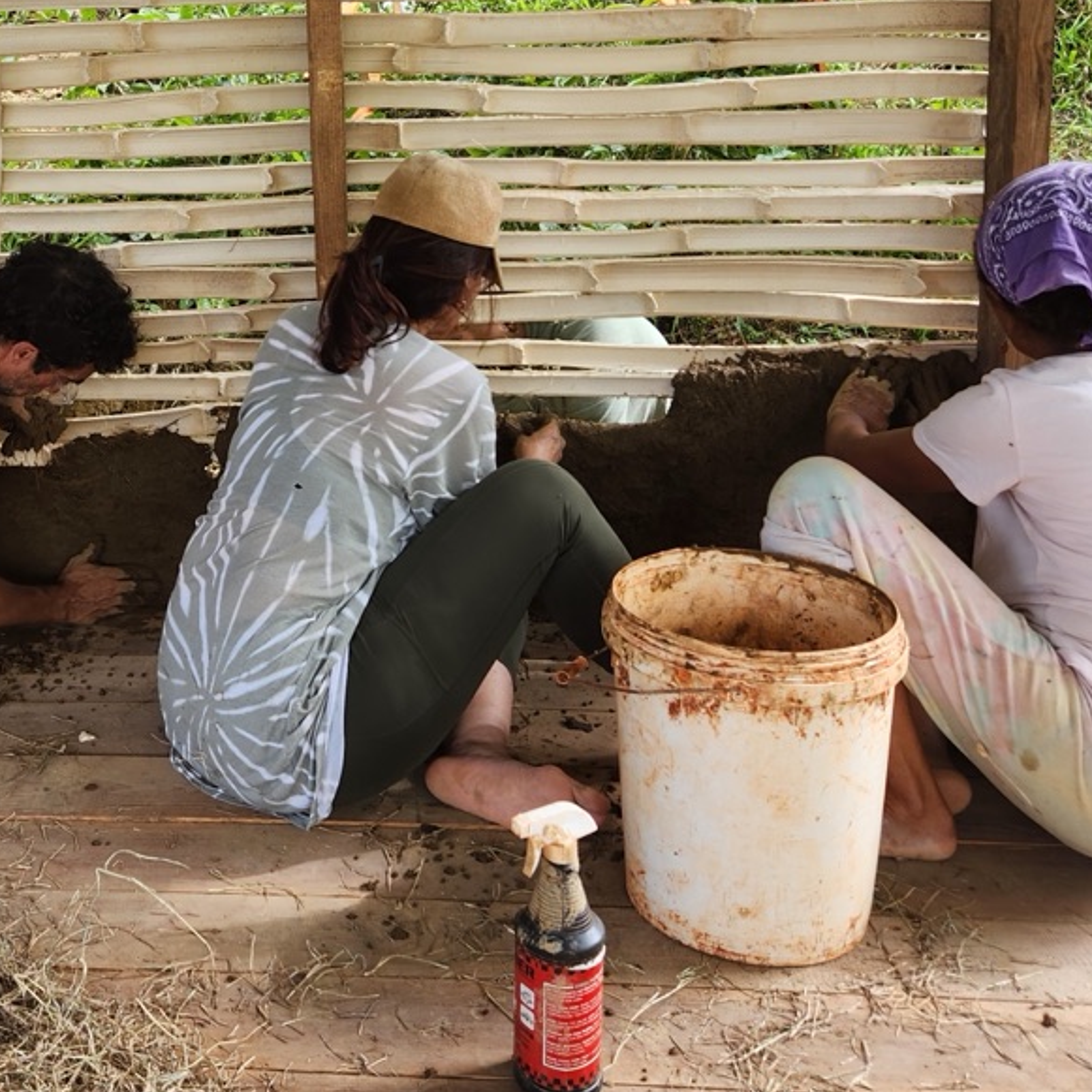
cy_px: 201
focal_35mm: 49
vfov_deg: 33.6
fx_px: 1749
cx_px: 133
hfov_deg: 33.1
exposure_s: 1/180
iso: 32
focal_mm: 5.4
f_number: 1.8
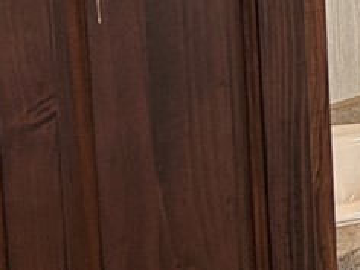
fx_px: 1830
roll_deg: +1.3
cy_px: -134
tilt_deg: -5.7
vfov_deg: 8.3
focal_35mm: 176
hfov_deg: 10.2
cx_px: 769
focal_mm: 5.7
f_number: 1.5
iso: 125
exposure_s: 1/60
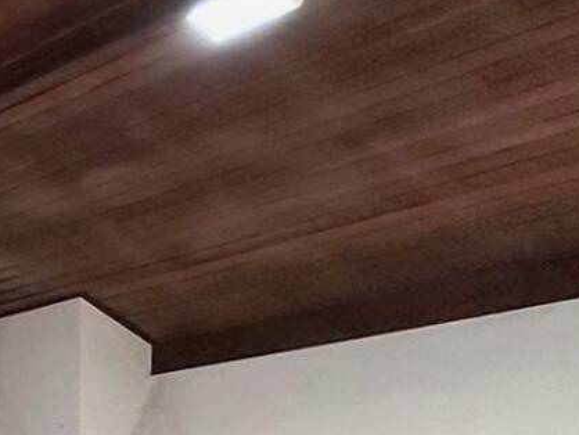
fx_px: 1038
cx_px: -671
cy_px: 735
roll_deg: +0.2
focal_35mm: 62
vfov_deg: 19.2
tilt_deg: -3.4
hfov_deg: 17.4
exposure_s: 1/120
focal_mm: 2.22
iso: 160
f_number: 2.2
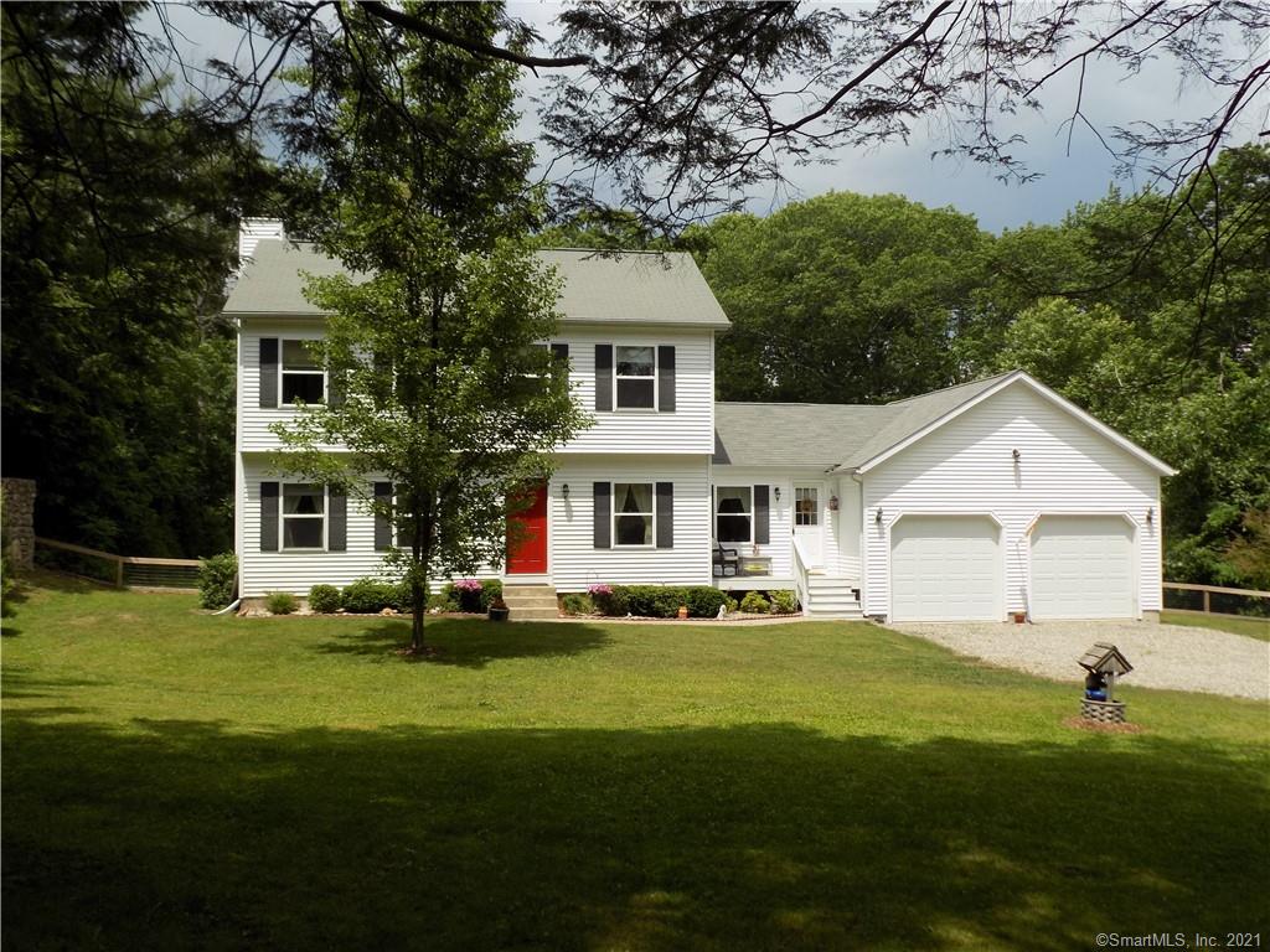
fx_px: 1101
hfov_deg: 60.0
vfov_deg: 46.8
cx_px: 635
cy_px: 476
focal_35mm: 30
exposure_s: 1/1000
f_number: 3.3
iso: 80
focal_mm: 5.3
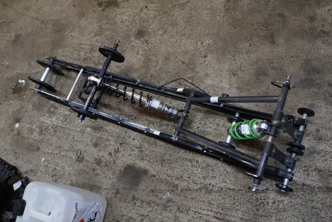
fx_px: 258
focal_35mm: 28
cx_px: 165
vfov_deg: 46.4
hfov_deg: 65.5
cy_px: 112
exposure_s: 1/60
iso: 1600
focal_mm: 18
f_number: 4
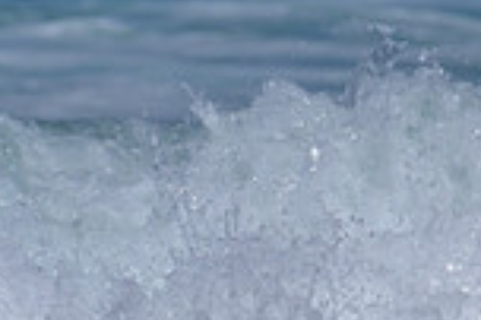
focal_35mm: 3197
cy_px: 374
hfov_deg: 0.6
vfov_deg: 0.4
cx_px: 11
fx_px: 42669
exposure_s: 1/2000
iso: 280
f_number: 11
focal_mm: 620
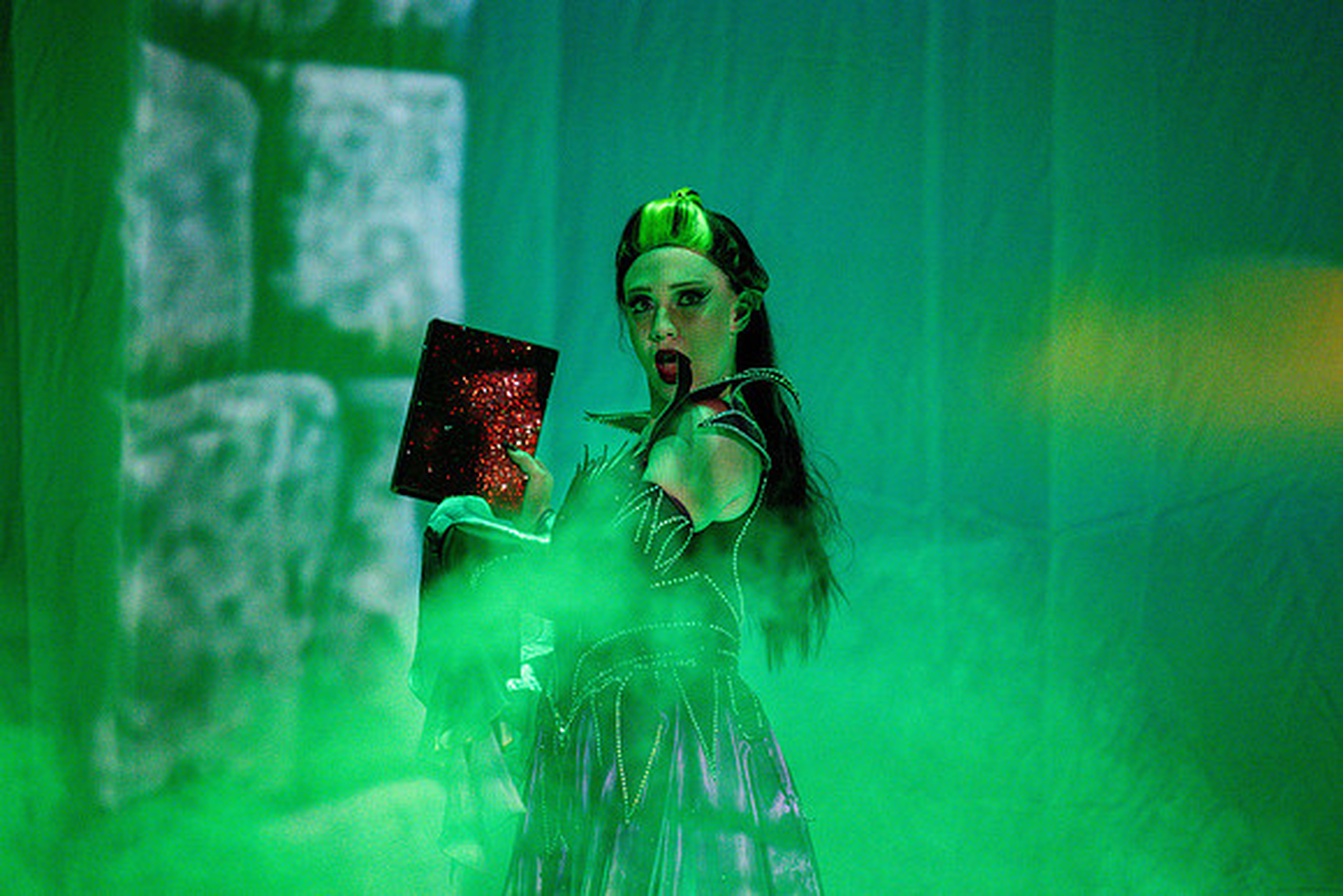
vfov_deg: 7.2
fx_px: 7089
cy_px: 448
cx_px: 672
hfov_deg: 10.8
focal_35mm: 190
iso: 5000
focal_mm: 190
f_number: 2.8
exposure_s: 1/800
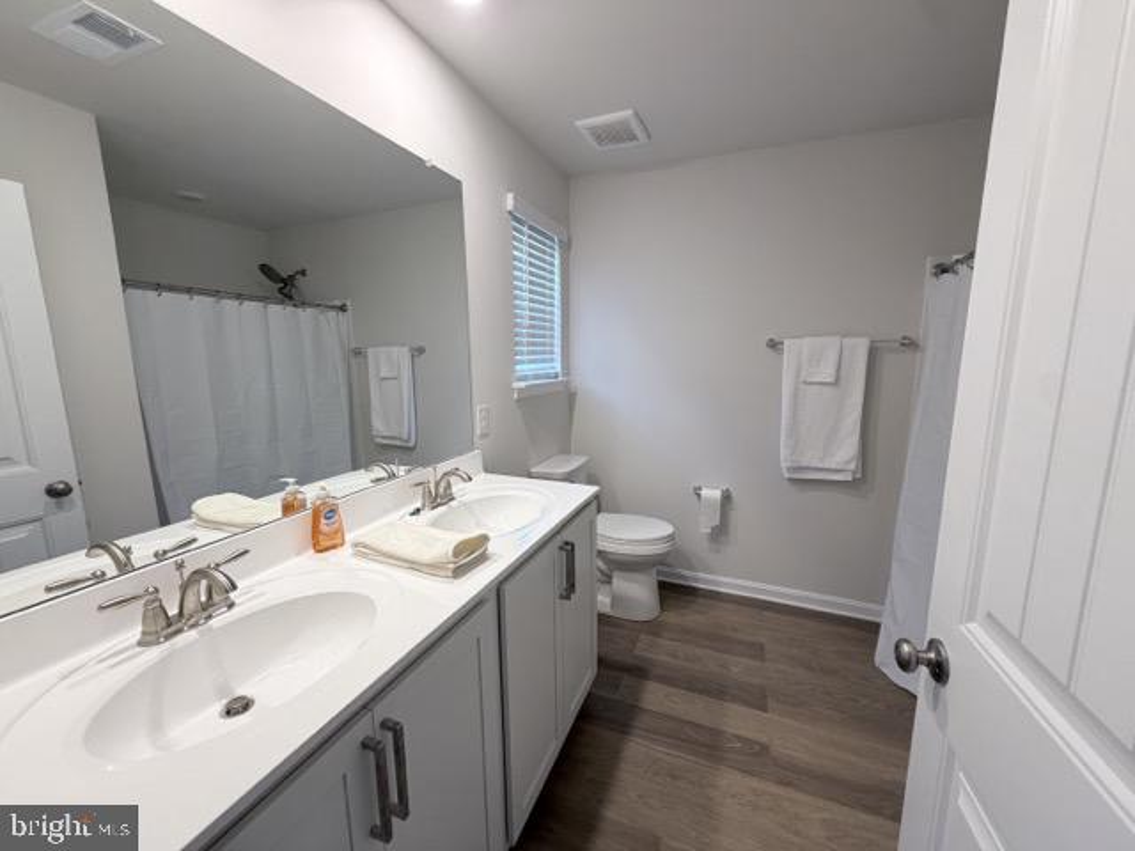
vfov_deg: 85.7
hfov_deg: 102.1
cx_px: 568
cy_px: 426
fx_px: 459
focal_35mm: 14
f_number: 2.2
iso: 250
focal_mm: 2.22
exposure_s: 1/120
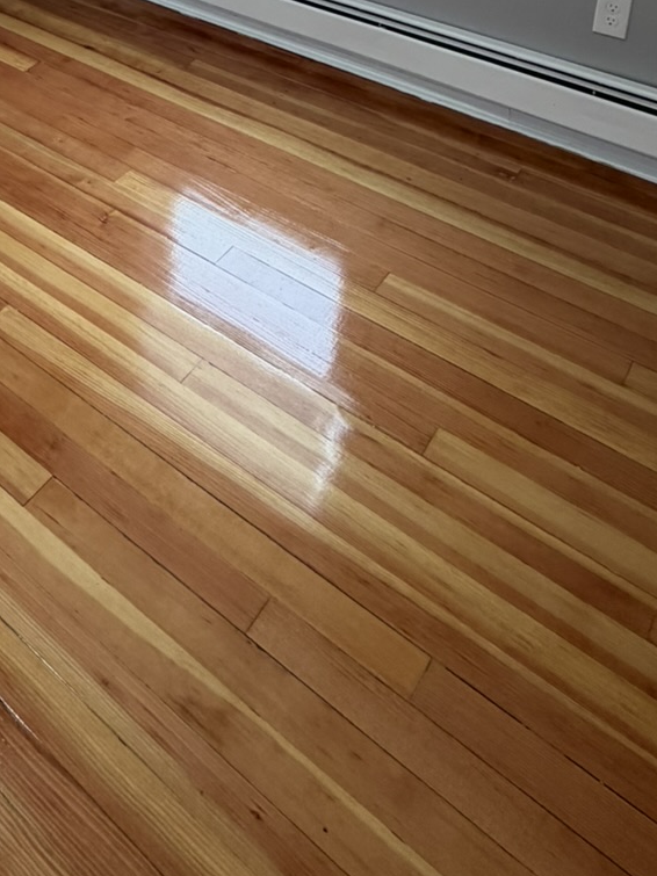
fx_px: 962
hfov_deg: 36.1
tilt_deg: -23.0
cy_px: -58
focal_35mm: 38
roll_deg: +0.9
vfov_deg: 40.7
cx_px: 109
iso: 125
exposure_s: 1/120
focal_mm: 2.22
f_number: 2.2
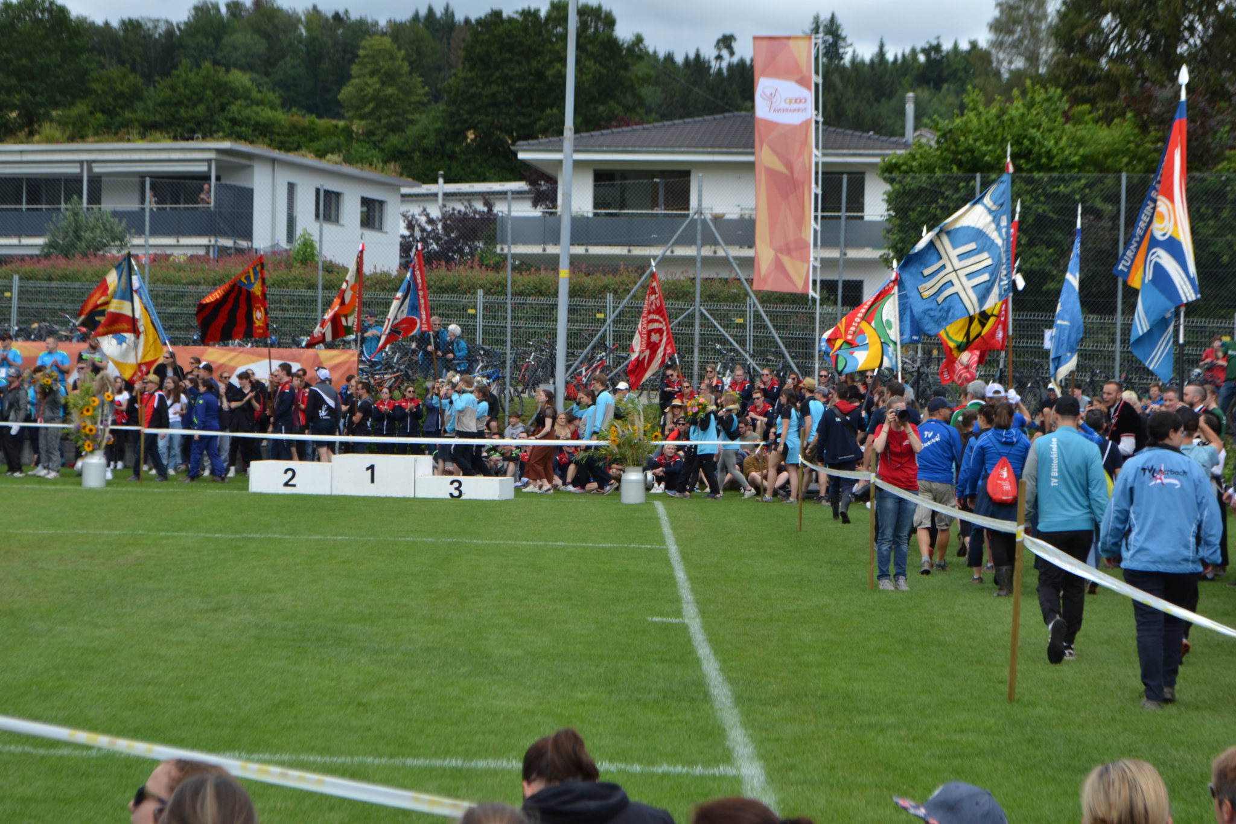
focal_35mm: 82
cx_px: 618
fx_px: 2832
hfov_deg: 24.6
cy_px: 412
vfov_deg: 16.6
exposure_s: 1/250
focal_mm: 55
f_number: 8
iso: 100
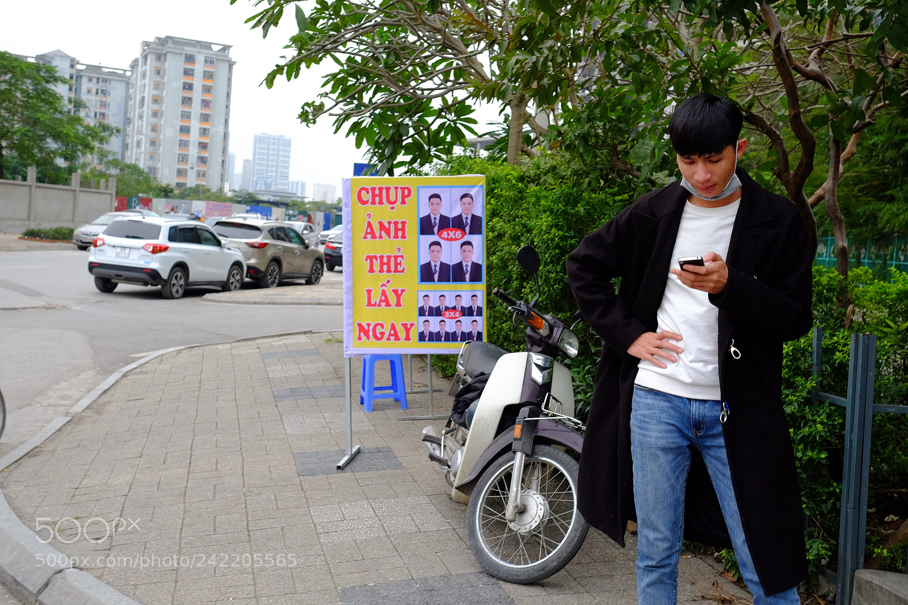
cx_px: 454
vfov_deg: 37.8
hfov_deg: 54.4
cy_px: 302
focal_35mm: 35
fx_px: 883
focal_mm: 23
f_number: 4.5
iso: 200
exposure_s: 1/140
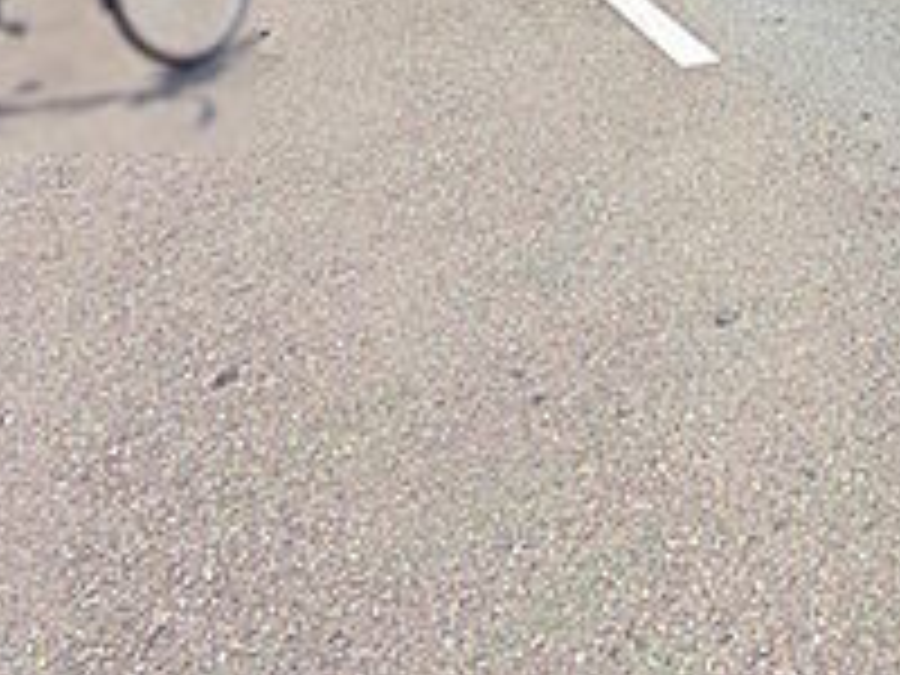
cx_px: 774
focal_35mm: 42
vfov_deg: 26.2
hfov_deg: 41.9
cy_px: -310
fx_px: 1092
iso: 50
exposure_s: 1/2747
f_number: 2.2
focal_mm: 1.83
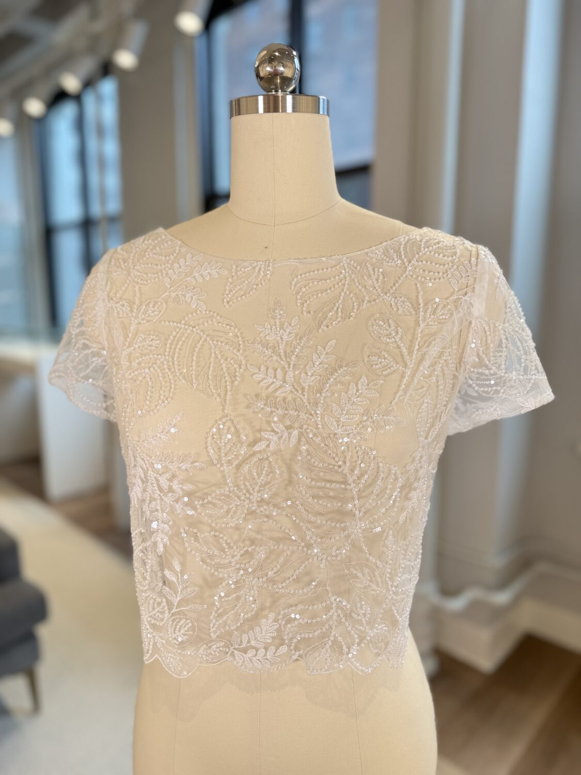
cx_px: 290
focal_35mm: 24
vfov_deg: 71.6
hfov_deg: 56.8
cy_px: 388
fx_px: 537
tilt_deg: -9.8
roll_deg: -0.1
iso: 64
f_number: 1.78
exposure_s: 1/129
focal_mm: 6.76
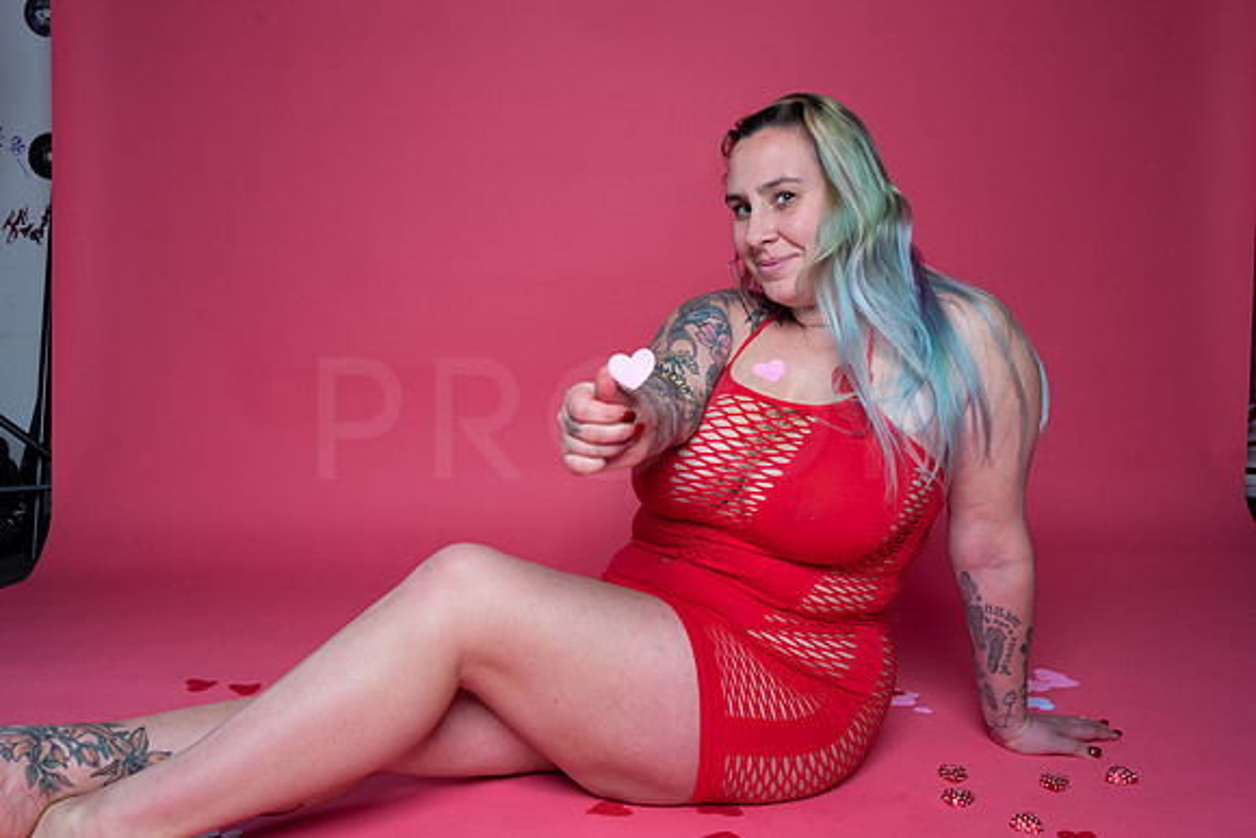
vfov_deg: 37.9
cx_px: 628
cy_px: 419
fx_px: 1221
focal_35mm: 35
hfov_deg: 54.4
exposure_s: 1/160
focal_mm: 35
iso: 100
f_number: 8
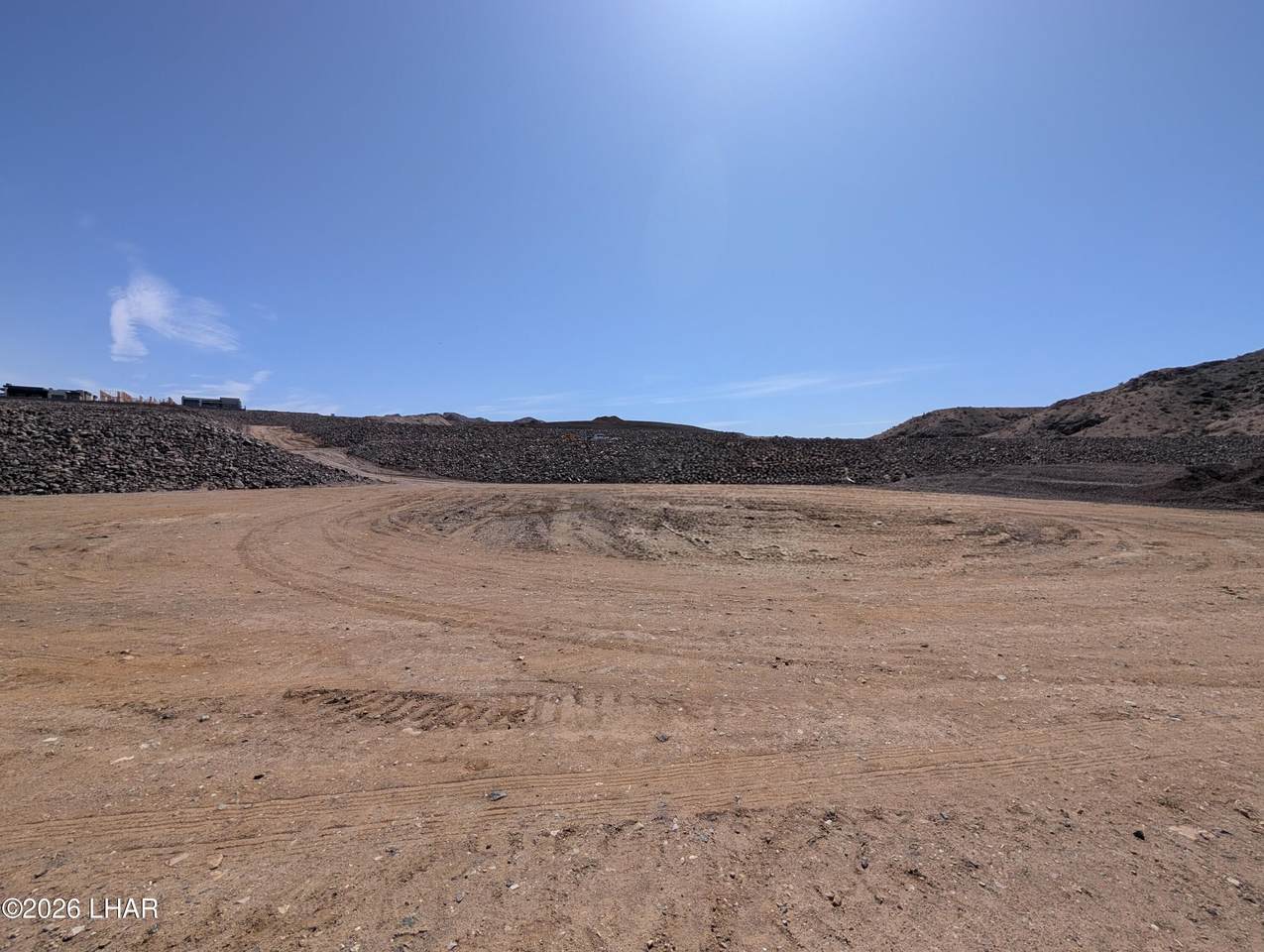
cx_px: 632
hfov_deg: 110.5
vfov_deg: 94.6
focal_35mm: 12
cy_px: 476
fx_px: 439
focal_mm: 2.02
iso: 50
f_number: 1.7
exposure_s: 1/4505
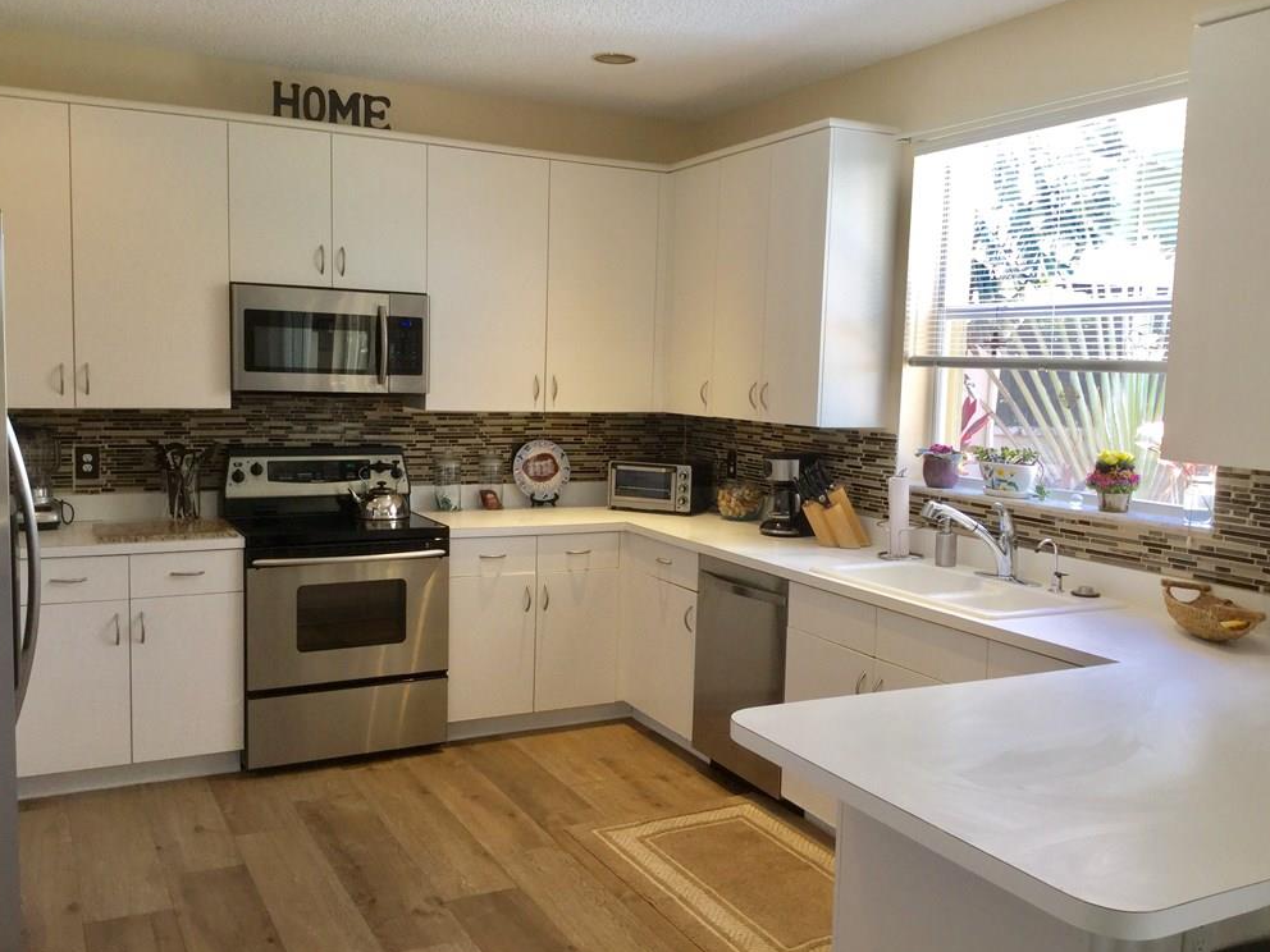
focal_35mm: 32
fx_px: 1174
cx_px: 635
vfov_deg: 44.2
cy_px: 475
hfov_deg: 56.8
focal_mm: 3.3
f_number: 2.4
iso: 32
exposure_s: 1/60
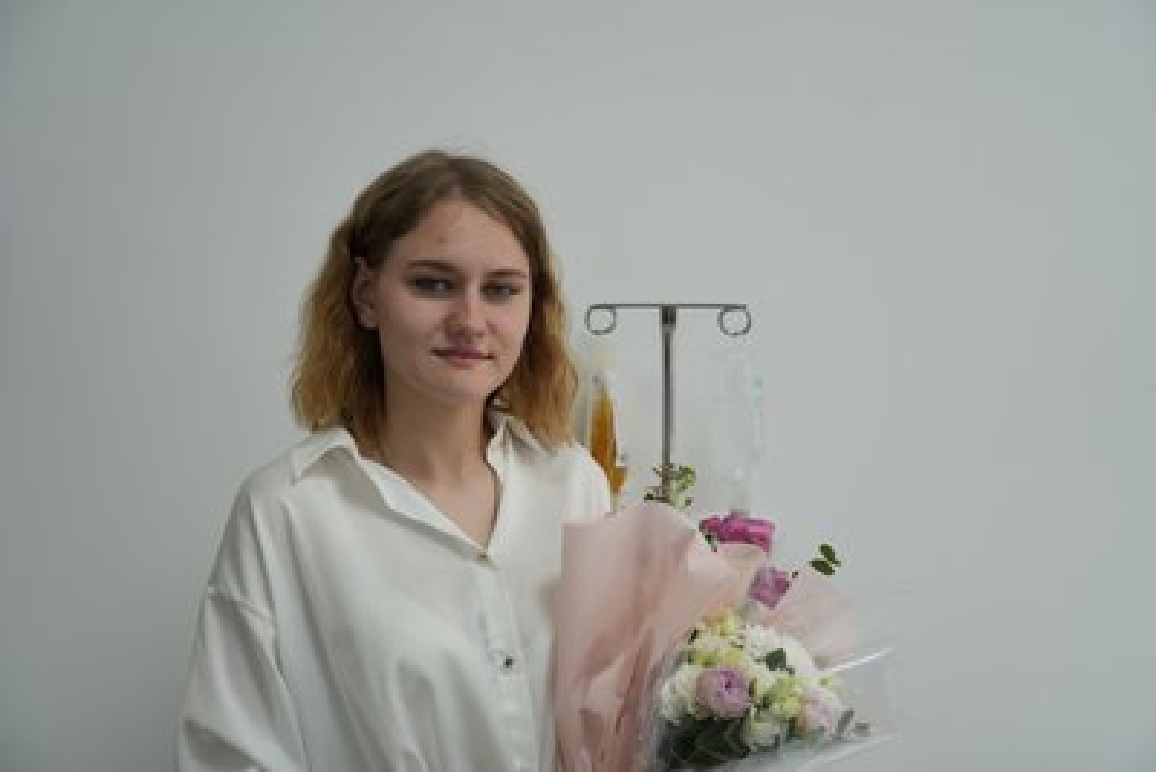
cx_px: 578
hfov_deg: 33.4
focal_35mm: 60
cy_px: 386
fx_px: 1927
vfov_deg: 22.6
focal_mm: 60
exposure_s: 1/80
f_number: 4
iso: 200
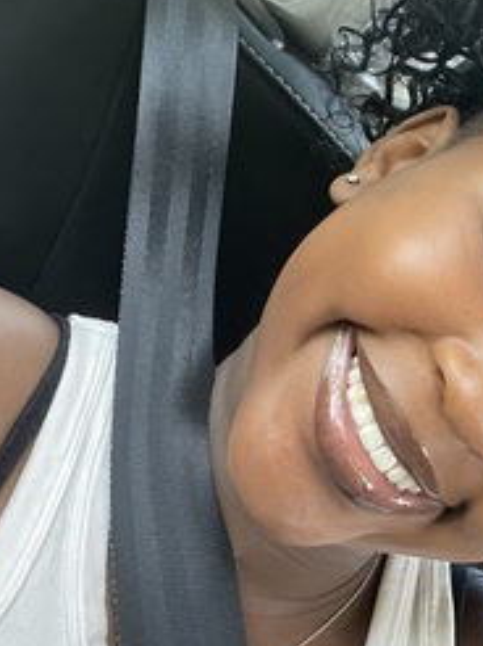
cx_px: 466
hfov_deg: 23.1
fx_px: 1137
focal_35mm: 61
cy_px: 407
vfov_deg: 31.6
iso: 200
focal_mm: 2.71
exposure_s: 1/60
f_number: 2.2
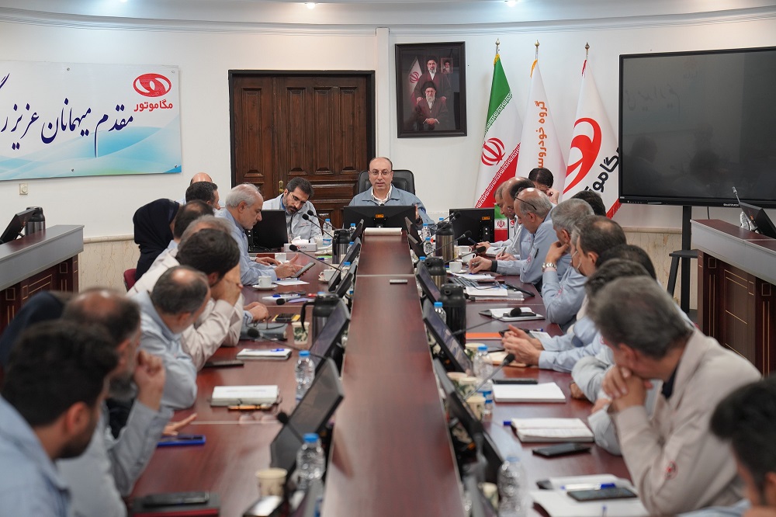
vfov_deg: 19.4
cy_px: 258
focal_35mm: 70
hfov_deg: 28.9
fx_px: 1508
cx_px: 388
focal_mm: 70
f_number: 4
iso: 1250
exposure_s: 1/160
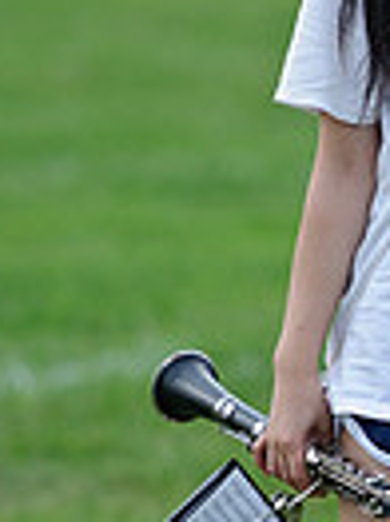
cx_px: 503
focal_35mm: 917
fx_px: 13792
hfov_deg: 1.6
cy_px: 367
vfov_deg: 2.2
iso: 200
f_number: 2.8
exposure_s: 1/750
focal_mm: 185
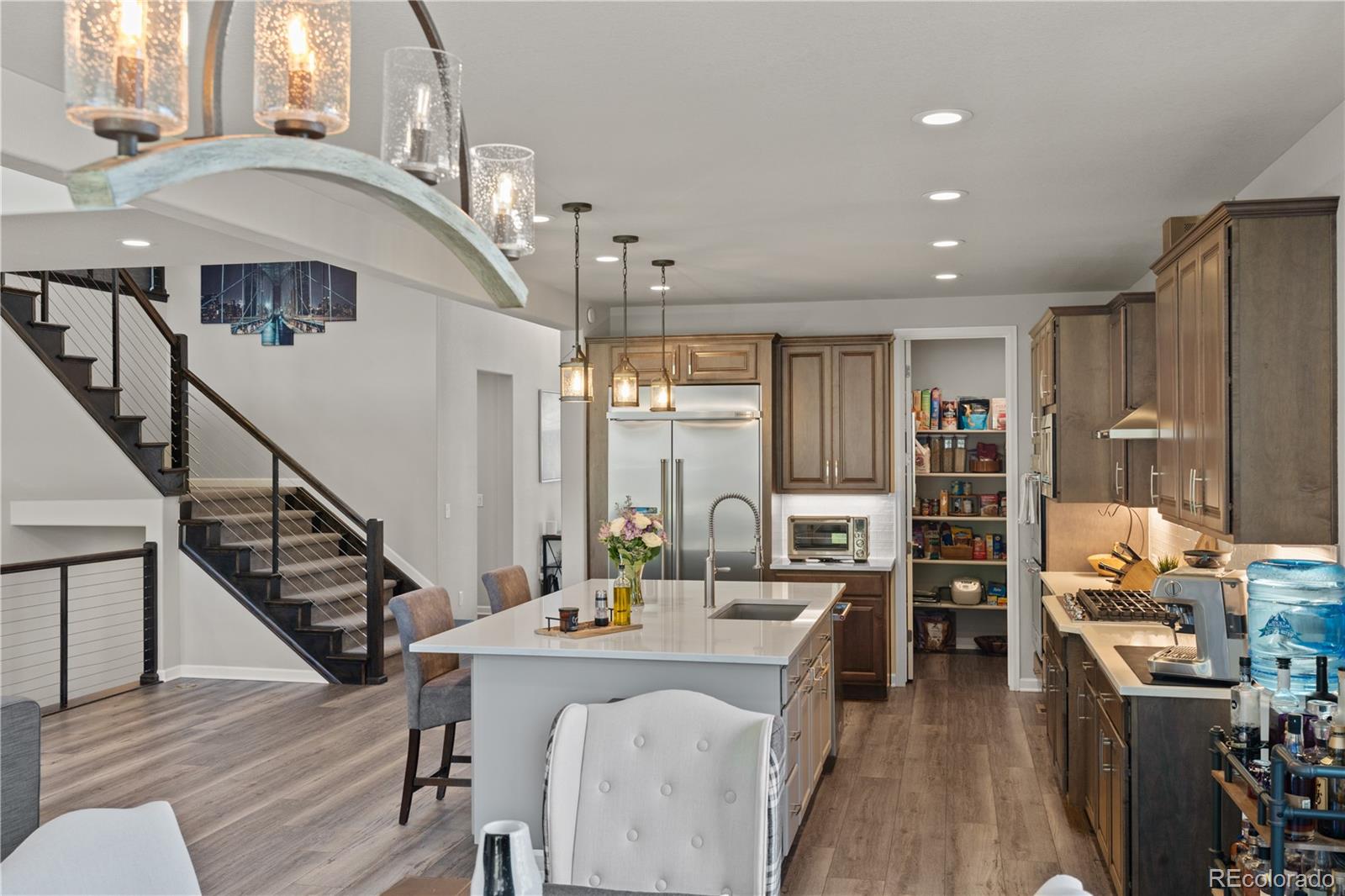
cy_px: 448
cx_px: 672
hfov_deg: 58.7
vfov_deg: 41.1
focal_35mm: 32
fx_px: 1195
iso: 400
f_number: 9
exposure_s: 1/8
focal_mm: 32
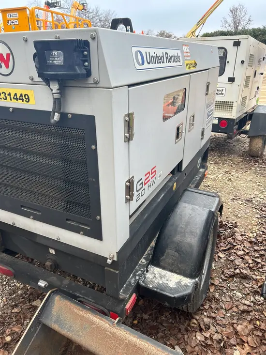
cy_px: 178
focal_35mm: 26
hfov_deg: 53.1
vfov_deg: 67.3
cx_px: 133
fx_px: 266
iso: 40
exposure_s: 1/121
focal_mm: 5.7
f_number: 1.5
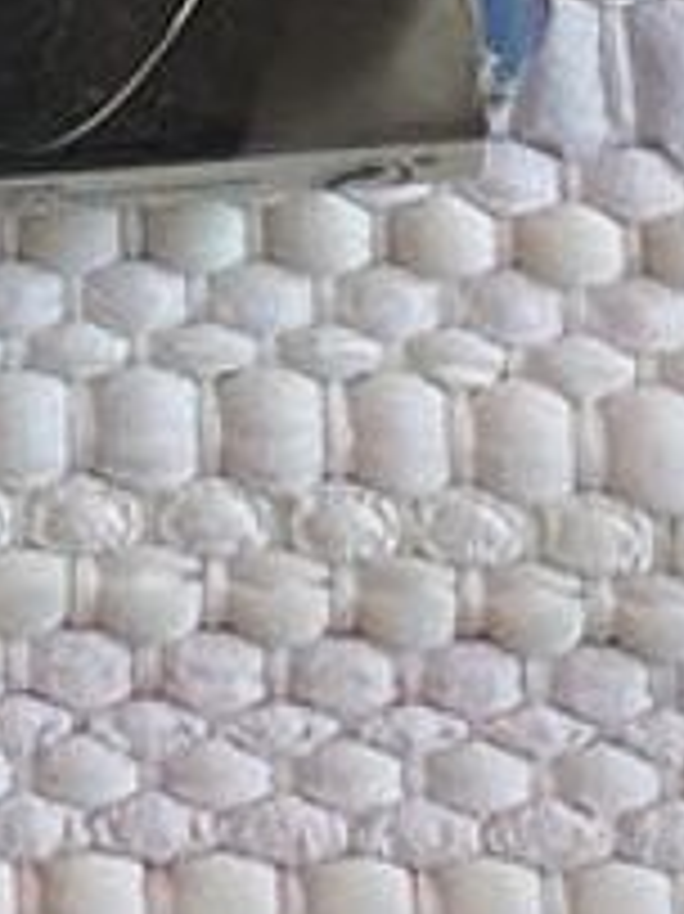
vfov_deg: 9.2
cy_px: -1862
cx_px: -644
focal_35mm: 171
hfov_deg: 8.3
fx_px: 4510
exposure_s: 1/50
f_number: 2.4
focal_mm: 4.3
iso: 200
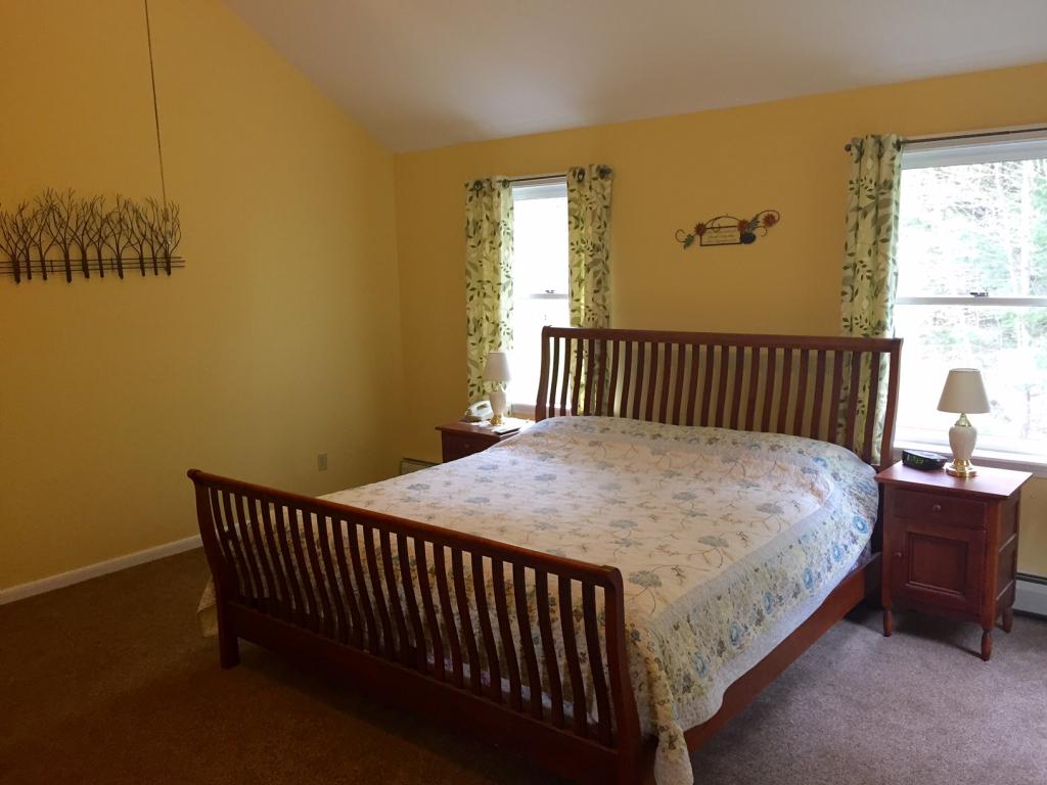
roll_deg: +1.3
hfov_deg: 61.7
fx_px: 877
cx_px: 524
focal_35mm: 29
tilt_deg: -9.9
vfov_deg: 48.2
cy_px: 392
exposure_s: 1/30
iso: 50
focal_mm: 4.15
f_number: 2.2
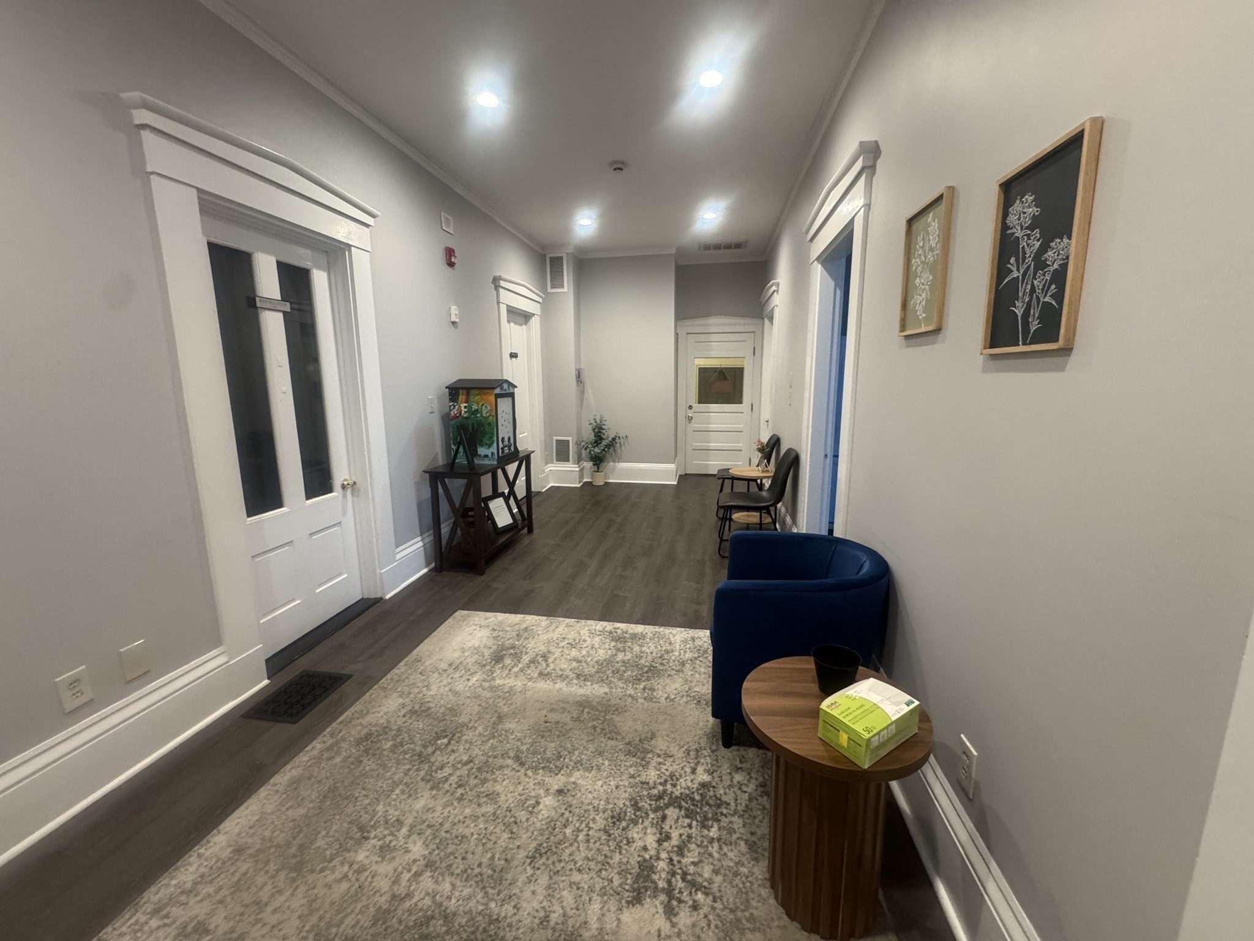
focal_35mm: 14
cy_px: 470
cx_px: 627
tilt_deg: -10.2
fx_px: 507
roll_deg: +0.6
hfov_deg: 102.1
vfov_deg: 85.7
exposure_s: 1/60
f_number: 2.2
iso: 400
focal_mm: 2.22
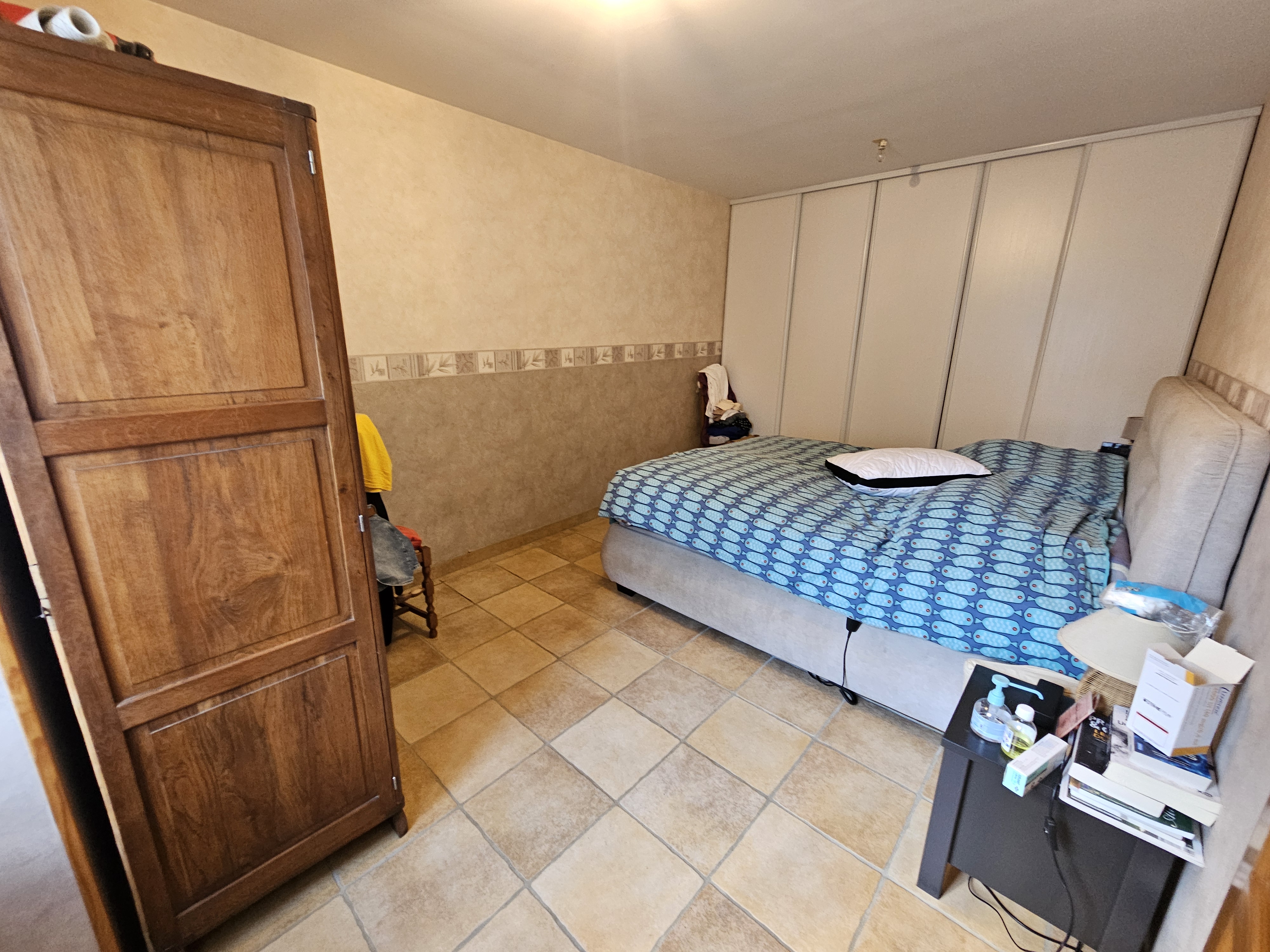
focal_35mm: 13
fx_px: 477
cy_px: 476
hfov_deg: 106.2
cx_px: 635
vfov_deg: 89.9
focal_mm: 2.2
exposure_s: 1/33.3
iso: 320
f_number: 2.2
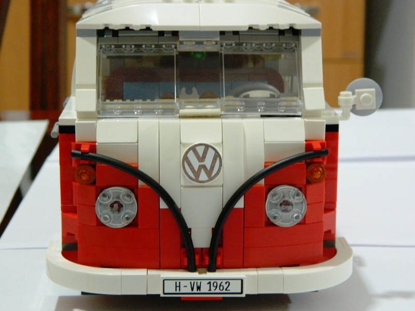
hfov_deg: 23.3
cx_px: 208
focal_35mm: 84
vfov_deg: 17.6
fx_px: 1007
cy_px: 156
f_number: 4.2
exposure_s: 1/8
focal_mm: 15.1
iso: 400
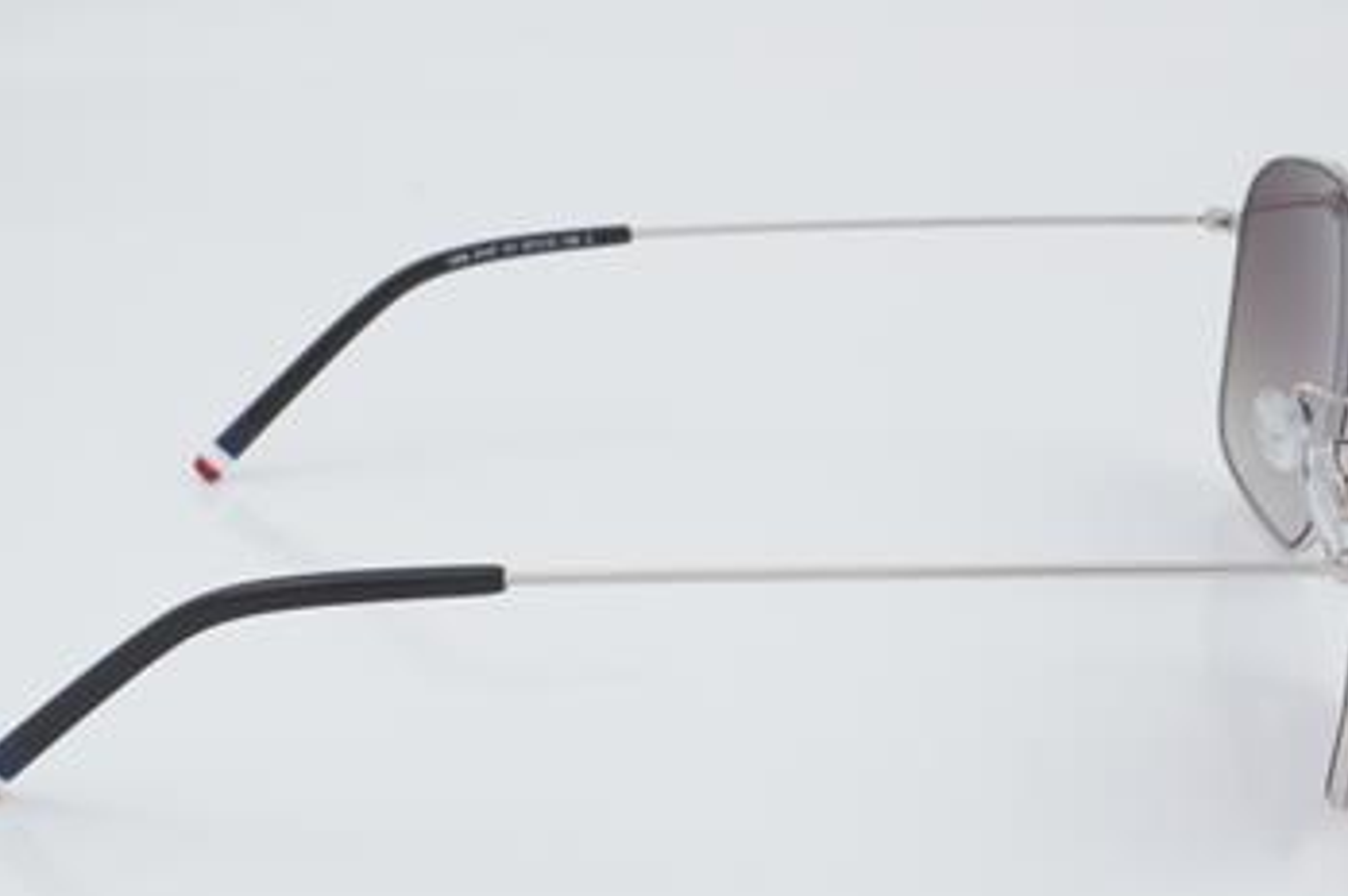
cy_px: 479
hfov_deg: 23.7
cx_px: 703
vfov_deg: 15.9
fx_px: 3217
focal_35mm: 86
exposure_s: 1/3
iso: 100
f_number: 32
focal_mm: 50
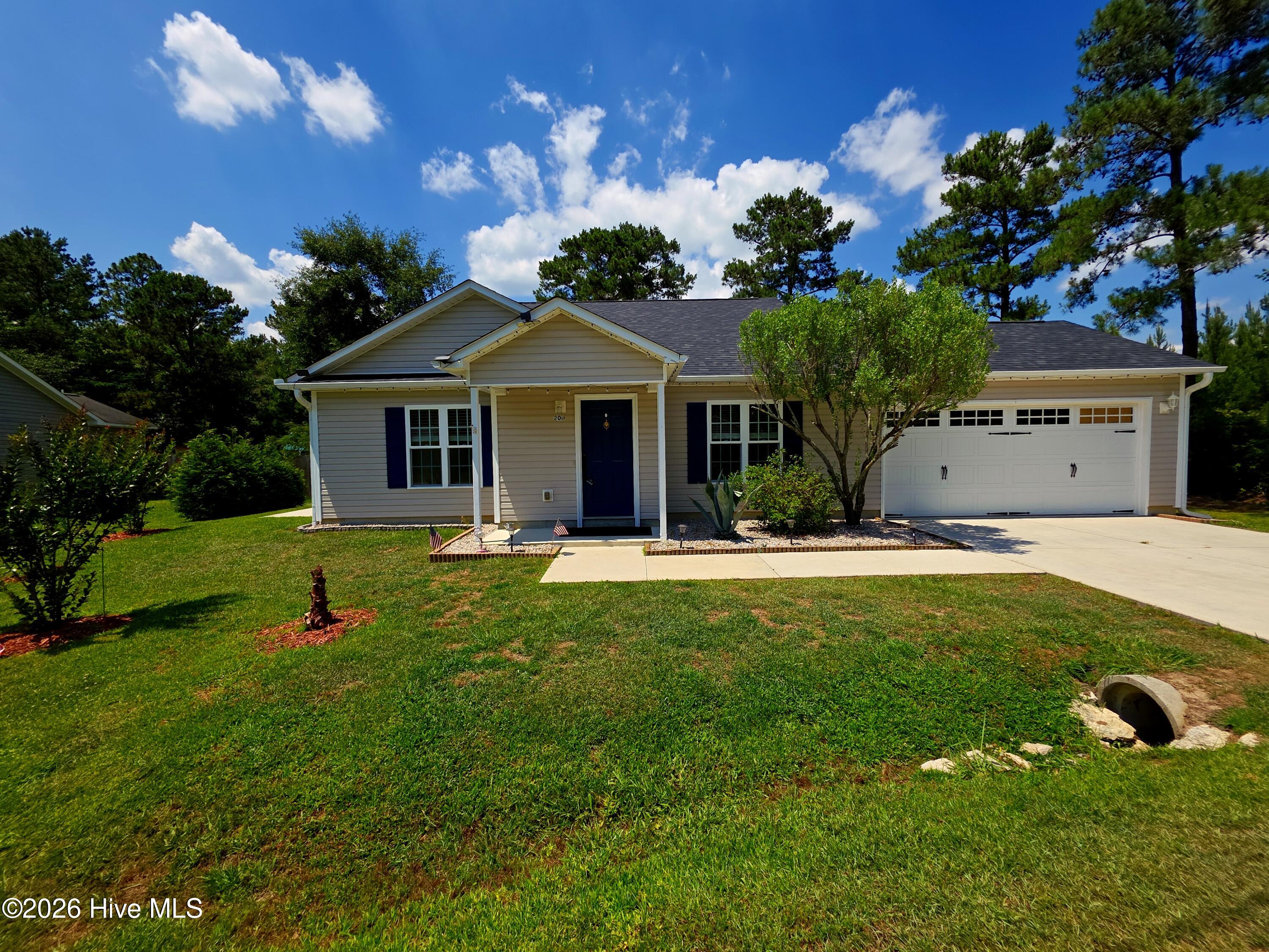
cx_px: 634
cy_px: 476
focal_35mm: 13
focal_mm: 2.2
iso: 40
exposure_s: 1/3001
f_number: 1.9
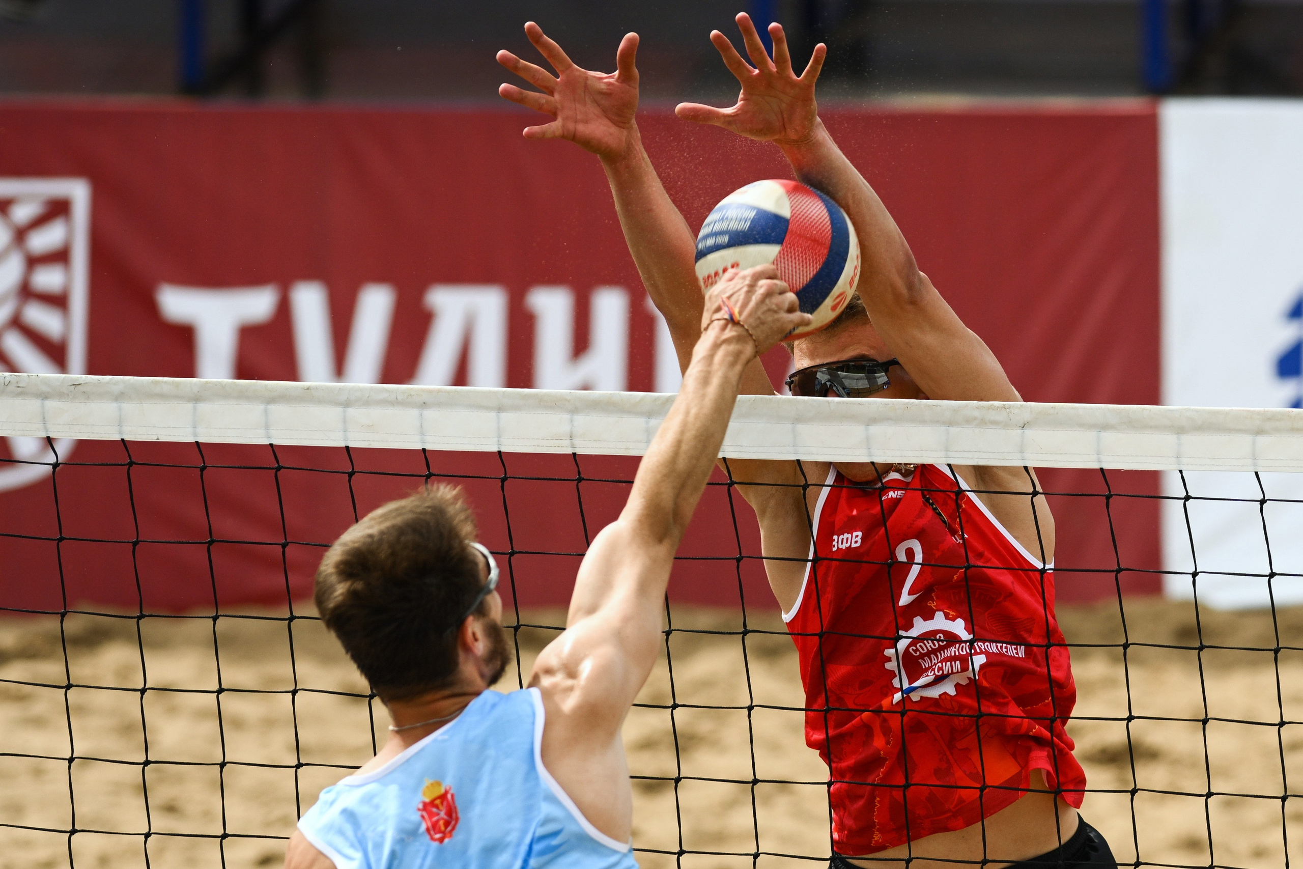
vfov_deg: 4.6
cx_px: 652
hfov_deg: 6.9
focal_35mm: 300
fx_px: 10858
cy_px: 434
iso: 200
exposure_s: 1/3200
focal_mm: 300
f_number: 4
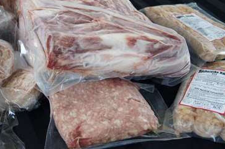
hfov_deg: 34.3
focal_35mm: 58
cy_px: 73
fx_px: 362
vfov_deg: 23.3
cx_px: 80
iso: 320
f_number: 4.5
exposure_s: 1/160
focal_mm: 28
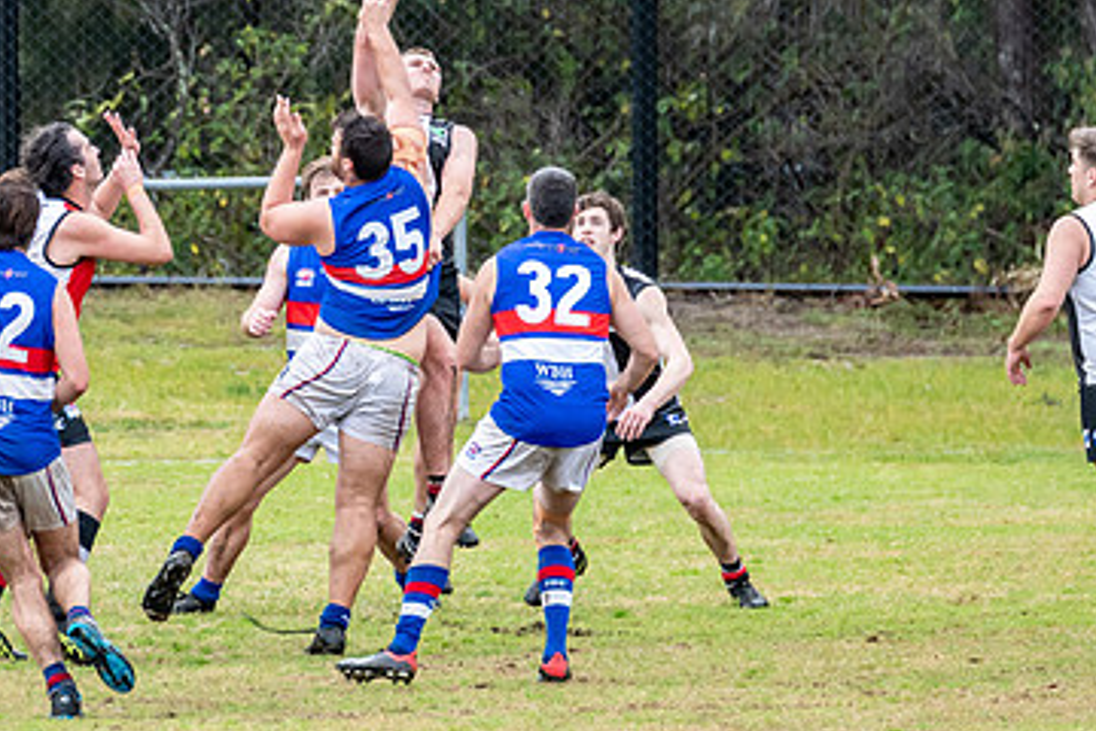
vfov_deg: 1.2
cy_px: 215
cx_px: 356
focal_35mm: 1112
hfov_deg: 1.9
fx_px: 33852
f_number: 7.1
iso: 1250
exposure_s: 1/1250
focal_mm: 460
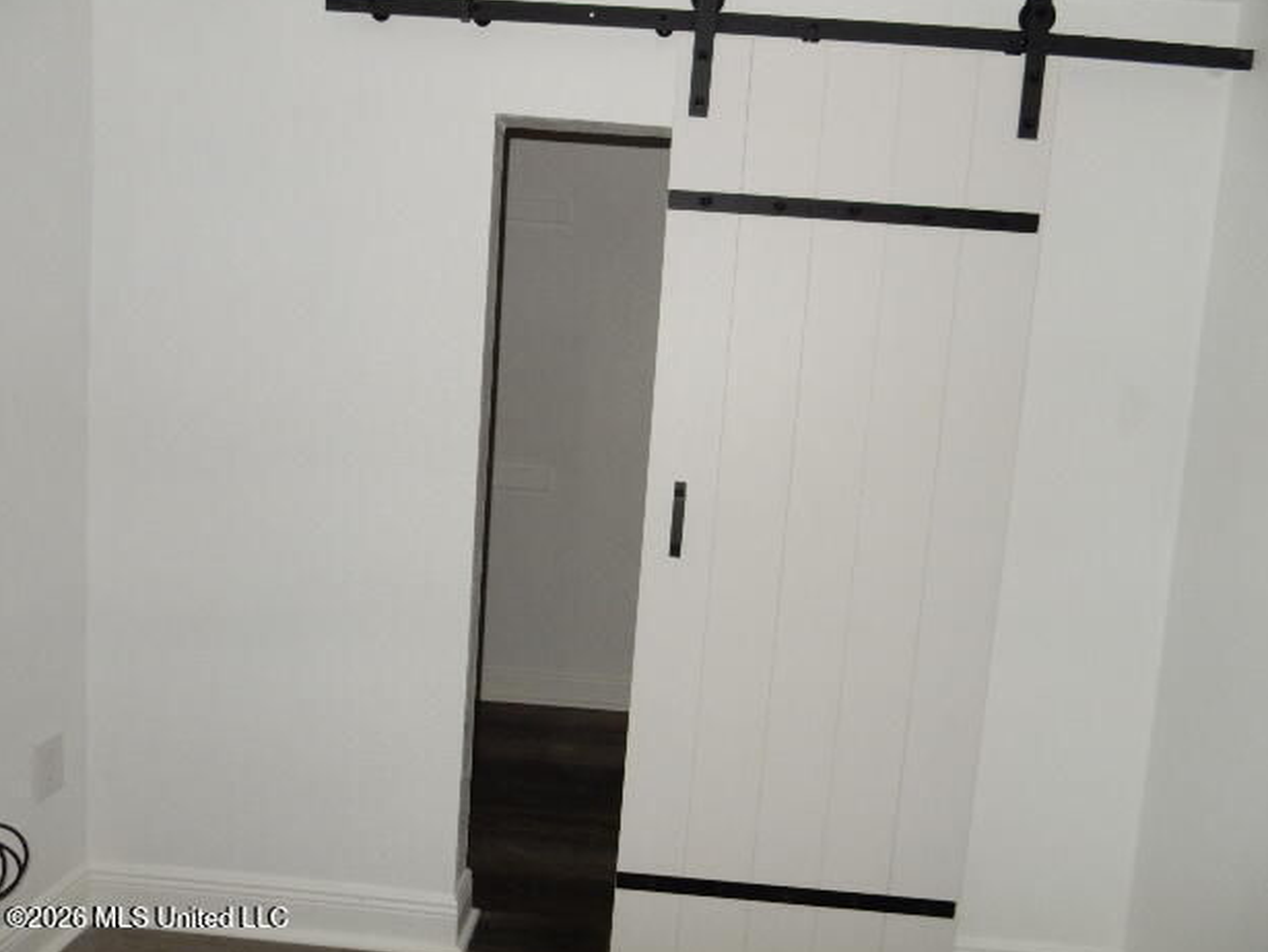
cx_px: 656
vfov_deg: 53.1
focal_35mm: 26
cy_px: 468
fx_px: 953
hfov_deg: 67.3
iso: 200
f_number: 3.7
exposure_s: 1/30
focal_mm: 4.5
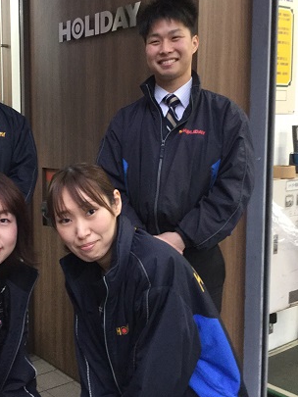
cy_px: 187
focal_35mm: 49
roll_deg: +0.0
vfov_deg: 38.9
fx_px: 562
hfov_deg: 28.9
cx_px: 50
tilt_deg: -6.3
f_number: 2.4
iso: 160
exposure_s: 1/30
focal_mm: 3.3
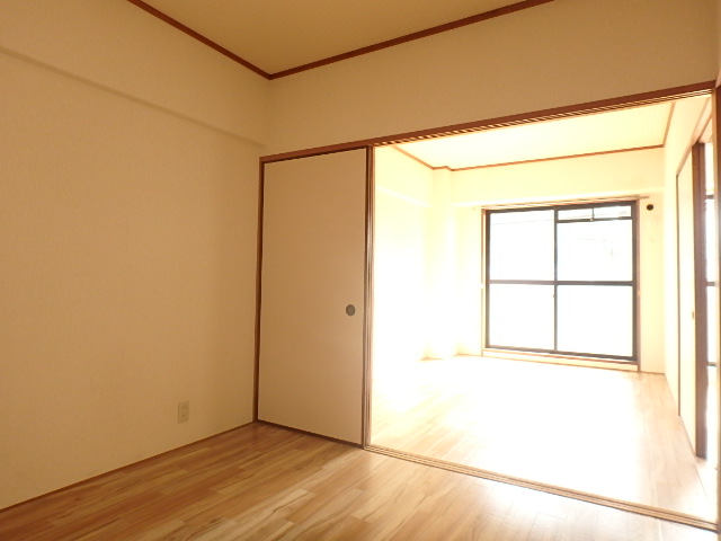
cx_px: 360
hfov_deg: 79.0
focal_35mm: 21
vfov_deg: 63.4
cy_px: 270
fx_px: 437
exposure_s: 1/40
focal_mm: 3.7
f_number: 3.5
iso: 200
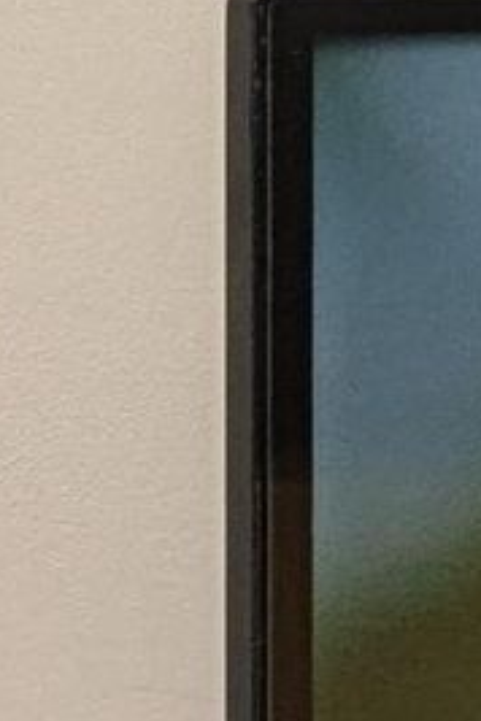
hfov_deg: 5.5
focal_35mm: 249
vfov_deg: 8.0
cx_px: -243
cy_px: 1218
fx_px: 4990
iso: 126
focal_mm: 5.43
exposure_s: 1/25
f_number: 1.89
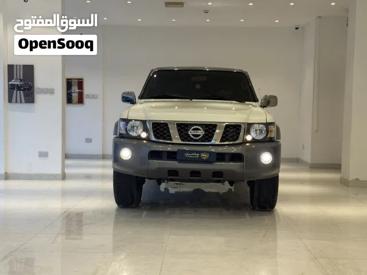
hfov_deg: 39.7
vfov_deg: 30.3
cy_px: 138
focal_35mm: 48
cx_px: 184
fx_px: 509
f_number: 1.78
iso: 80
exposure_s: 1/100
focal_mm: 6.76
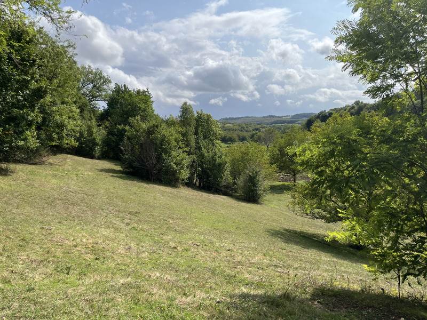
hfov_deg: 67.3
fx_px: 321
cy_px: 160
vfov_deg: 53.1
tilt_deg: -4.6
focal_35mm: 26
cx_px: 214
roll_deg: +2.9
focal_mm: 5.1
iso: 50
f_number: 1.6
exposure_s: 1/4651
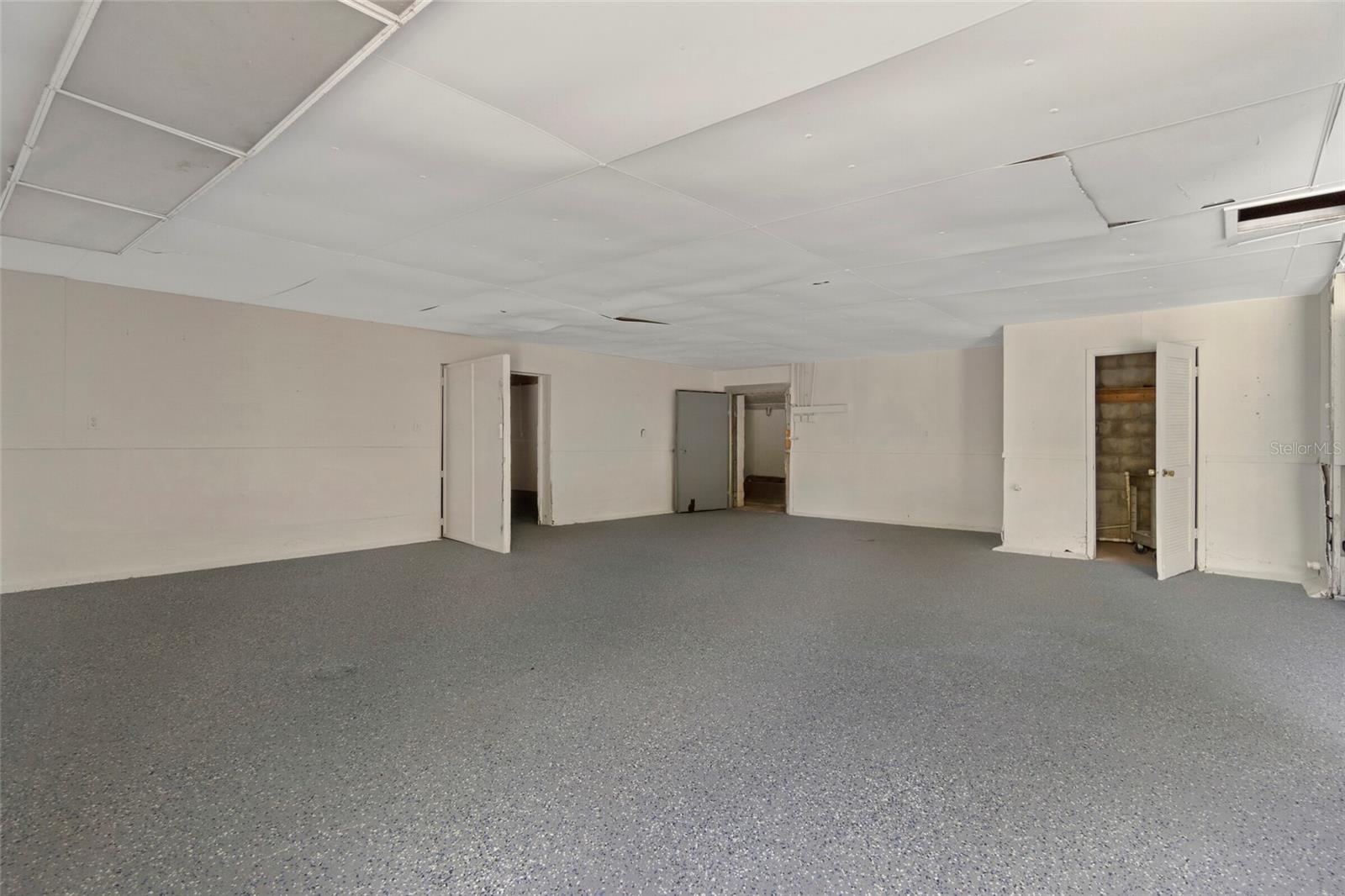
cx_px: 672
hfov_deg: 95.0
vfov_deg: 72.0
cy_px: 448
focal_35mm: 16
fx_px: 616
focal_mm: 11
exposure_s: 1/8
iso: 320
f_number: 5
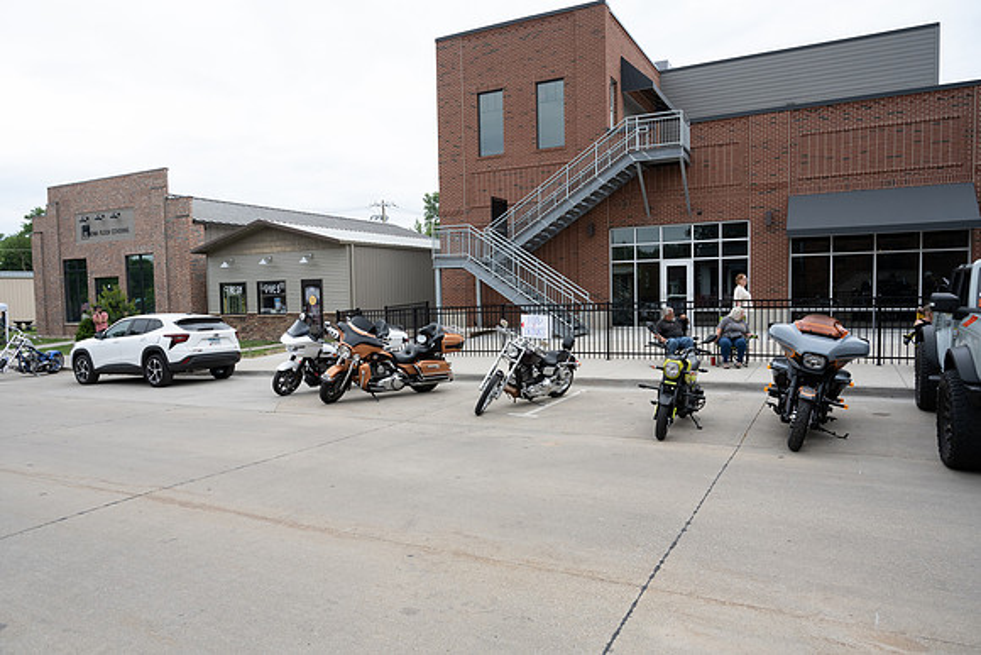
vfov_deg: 53.2
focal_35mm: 24
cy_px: 328
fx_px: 654
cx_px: 490
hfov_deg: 73.7
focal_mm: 24
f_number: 7.1
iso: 500
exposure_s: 1/200
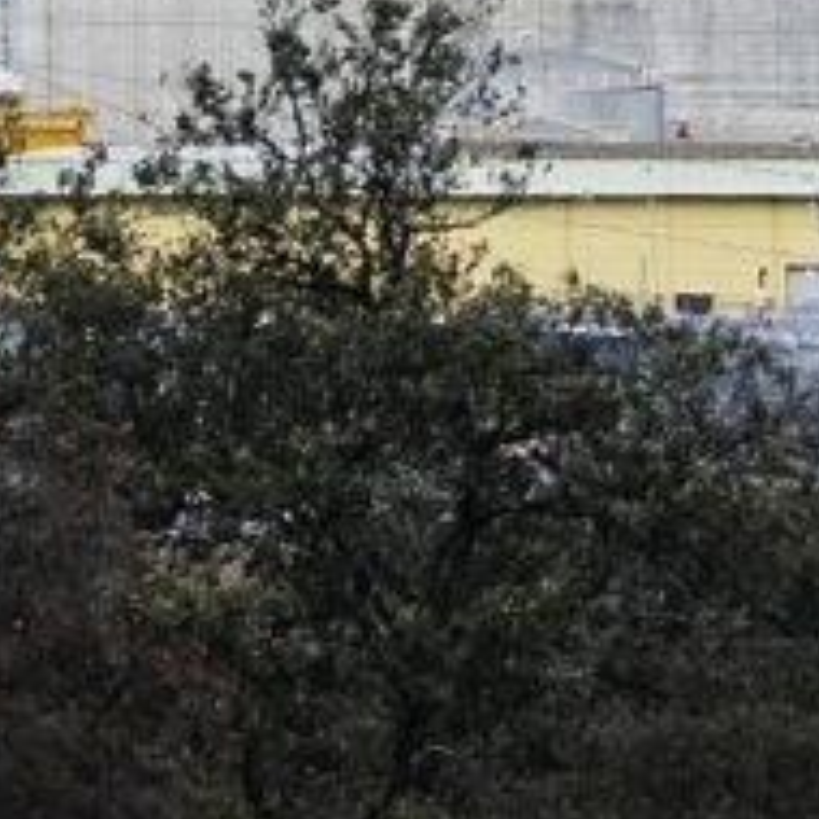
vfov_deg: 2.6
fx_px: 17988
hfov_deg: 2.6
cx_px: 703
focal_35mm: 672
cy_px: -203
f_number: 5.6
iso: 200
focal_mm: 196
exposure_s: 1/1250
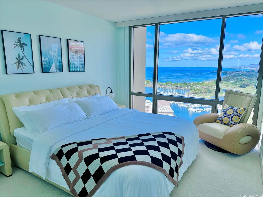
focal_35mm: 24
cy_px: 98
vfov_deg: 56.8
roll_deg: -0.3
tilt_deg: -10.8
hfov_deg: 71.6
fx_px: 182
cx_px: 132
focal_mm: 6.86
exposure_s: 1/900
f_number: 1.78
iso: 80
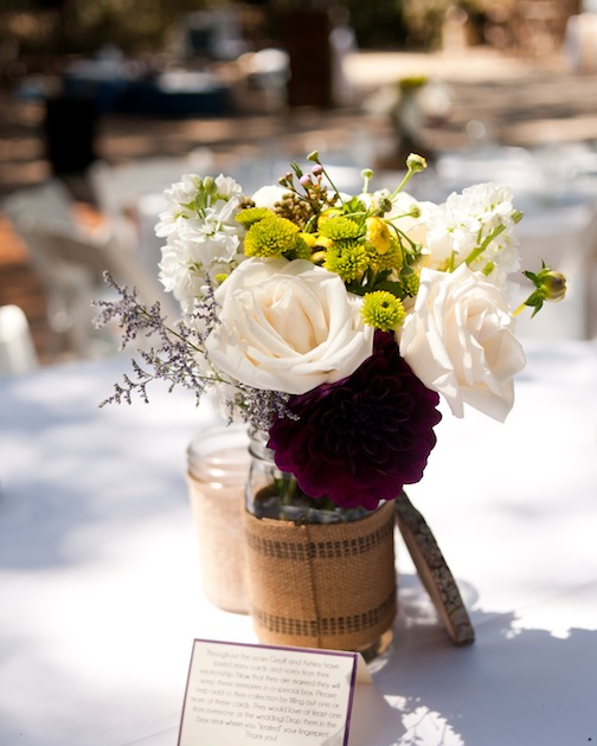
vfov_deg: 39.3
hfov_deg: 32.0
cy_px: 461
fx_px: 1038
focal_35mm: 47
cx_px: 261
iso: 320
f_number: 2.8
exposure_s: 1/2500
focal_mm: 35
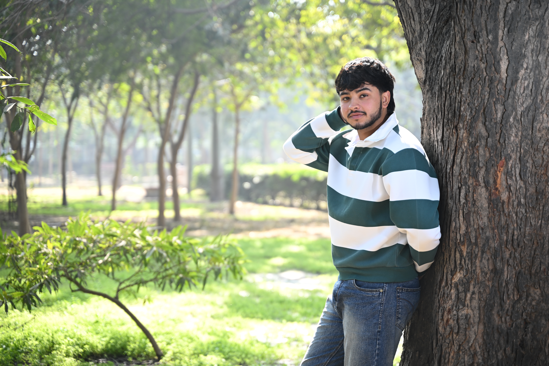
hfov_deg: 27.0
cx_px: 274
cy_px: 183
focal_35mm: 75
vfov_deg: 18.2
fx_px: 1144
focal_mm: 75
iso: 200
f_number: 2.8
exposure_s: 1/200
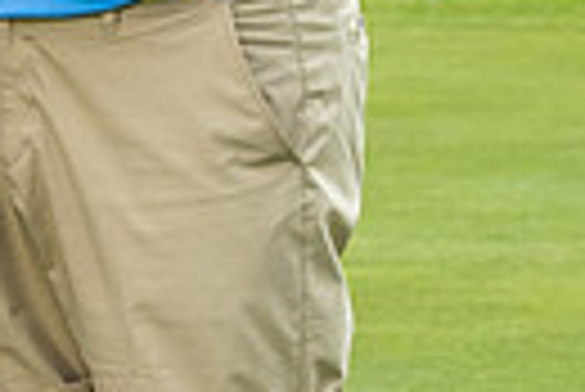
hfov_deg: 4.4
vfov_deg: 2.9
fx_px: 7613
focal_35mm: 468
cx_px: -513
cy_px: -419
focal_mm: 70
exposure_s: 1/160
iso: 400
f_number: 5.6
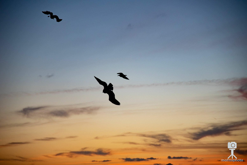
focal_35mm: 120
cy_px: 82
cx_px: 124
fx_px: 824
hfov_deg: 17.1
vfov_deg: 11.4
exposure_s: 1/800
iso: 800
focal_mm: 120
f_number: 4
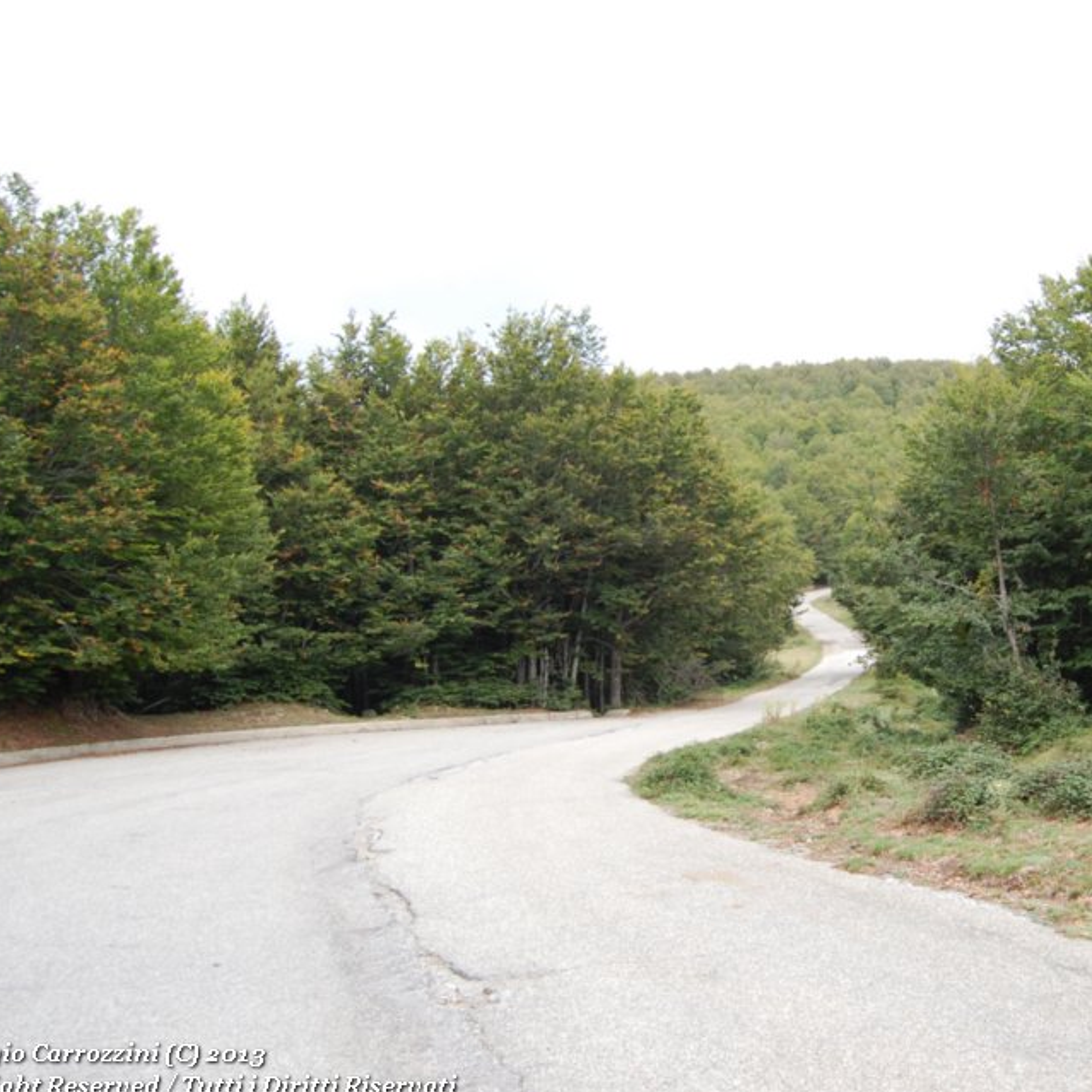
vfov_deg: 42.8
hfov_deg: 42.1
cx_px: 754
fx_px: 1392
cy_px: 552
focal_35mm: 39
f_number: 5.6
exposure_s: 1/125
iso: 250
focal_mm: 20
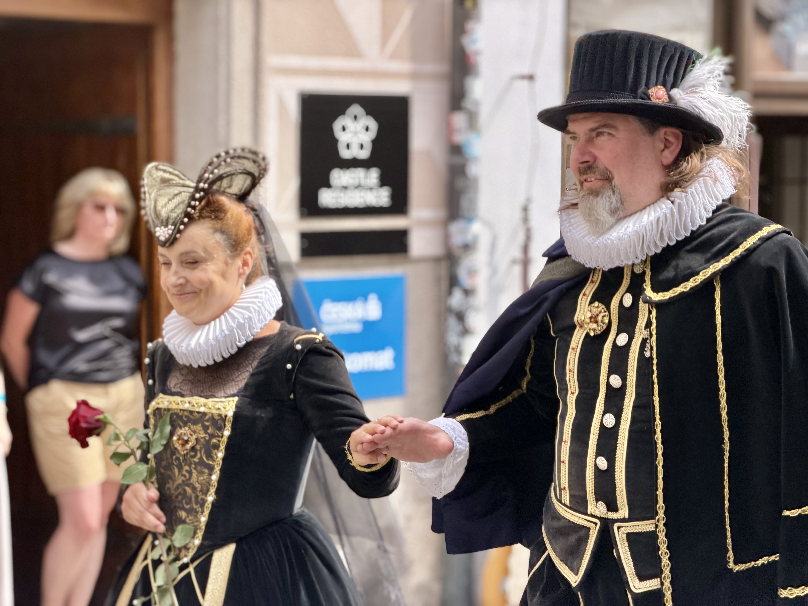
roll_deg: -1.1
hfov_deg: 19.6
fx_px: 2334
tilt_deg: -3.9
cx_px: 404
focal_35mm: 100
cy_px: 303
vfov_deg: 14.8
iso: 50
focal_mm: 16.89
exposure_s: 1/312
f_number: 2.8
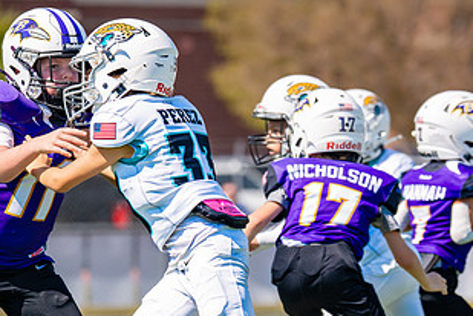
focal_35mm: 335
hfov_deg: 6.1
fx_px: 4401
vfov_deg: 4.1
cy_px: 197
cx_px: 145
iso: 100
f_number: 2.8
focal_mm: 124
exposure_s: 1/2000
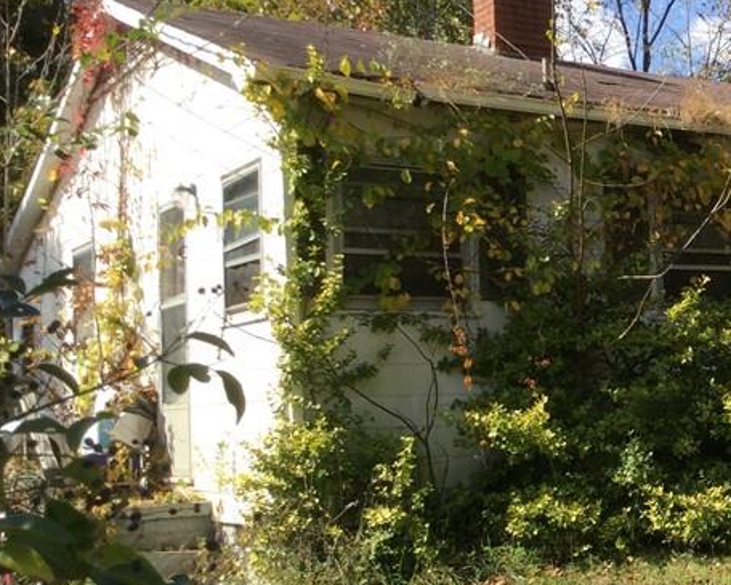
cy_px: 378
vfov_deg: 22.4
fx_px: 1471
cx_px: 810
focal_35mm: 68
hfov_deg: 25.8
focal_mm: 3.3
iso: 25
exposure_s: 1/586
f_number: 2.4
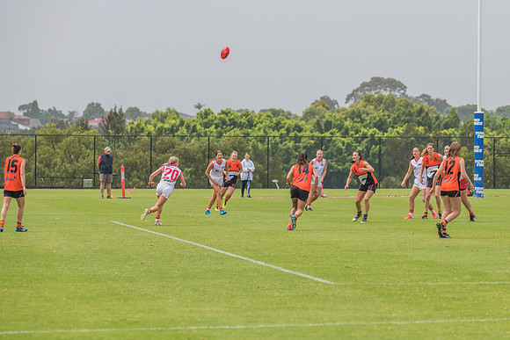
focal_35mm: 337
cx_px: 285
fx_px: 4769
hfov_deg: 6.1
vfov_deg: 4.1
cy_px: 164
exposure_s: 1/1250
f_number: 10
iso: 800
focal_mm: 300
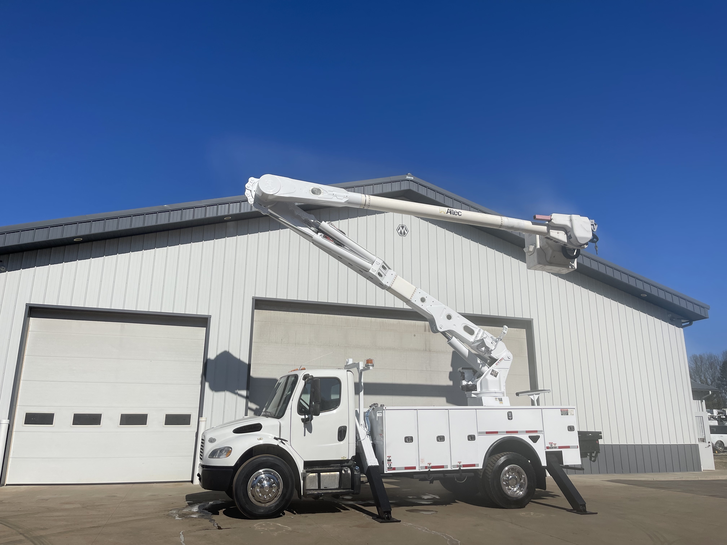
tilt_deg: +15.1
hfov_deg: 69.4
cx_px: 364
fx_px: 525
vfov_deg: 54.9
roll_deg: -0.3
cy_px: 272
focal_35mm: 25
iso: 32
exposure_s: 1/10989
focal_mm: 5.1
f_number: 1.6
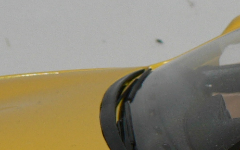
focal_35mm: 321
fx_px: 2100
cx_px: 283
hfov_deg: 6.5
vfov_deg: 4.1
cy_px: 136
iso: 80
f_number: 3.2
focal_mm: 9.9
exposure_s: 1/60
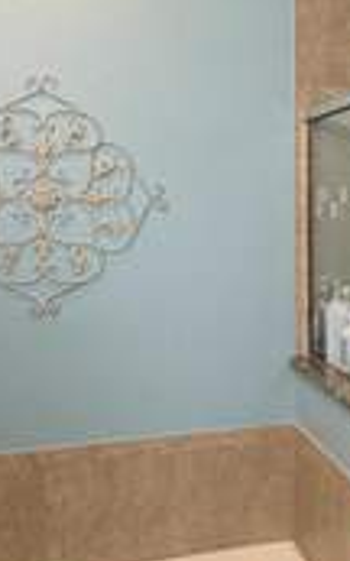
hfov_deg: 22.1
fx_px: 840
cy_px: 246
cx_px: 399
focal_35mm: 55
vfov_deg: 36.9
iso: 320
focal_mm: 2.22
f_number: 2.2
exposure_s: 1/60
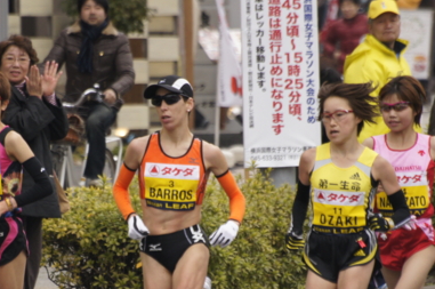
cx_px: 129
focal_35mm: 709
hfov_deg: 2.9
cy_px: 227
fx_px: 8556
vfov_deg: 1.9
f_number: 5.6
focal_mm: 300
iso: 500
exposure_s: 1/500
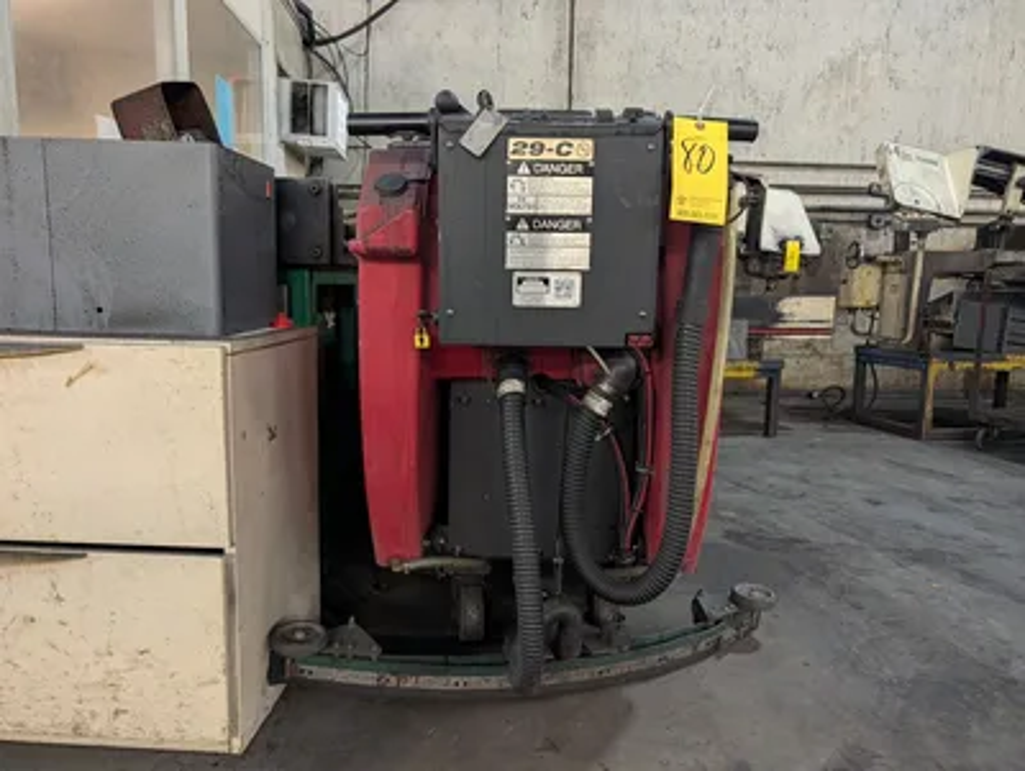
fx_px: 712
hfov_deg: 71.5
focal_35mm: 24
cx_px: 512
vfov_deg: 56.9
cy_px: 386
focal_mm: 6.9
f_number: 1.68
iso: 840
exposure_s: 1/120
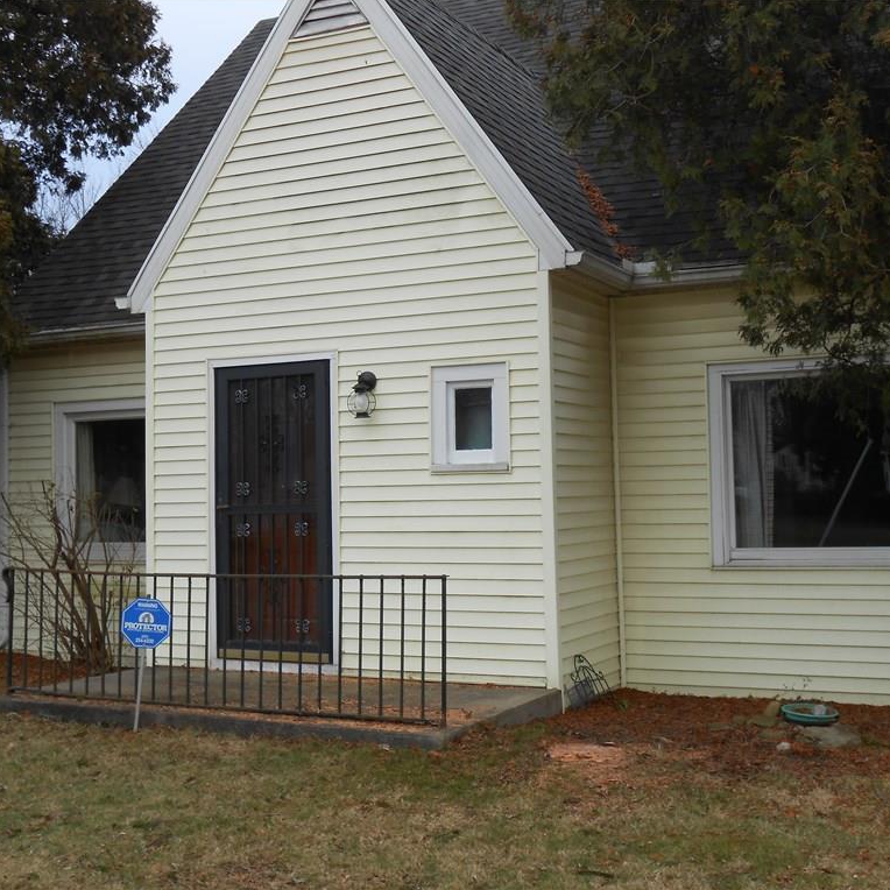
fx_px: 1309
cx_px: 440
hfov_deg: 37.6
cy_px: 444
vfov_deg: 37.6
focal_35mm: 45
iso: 80
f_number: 4.2
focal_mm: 6.8
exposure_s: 1/80
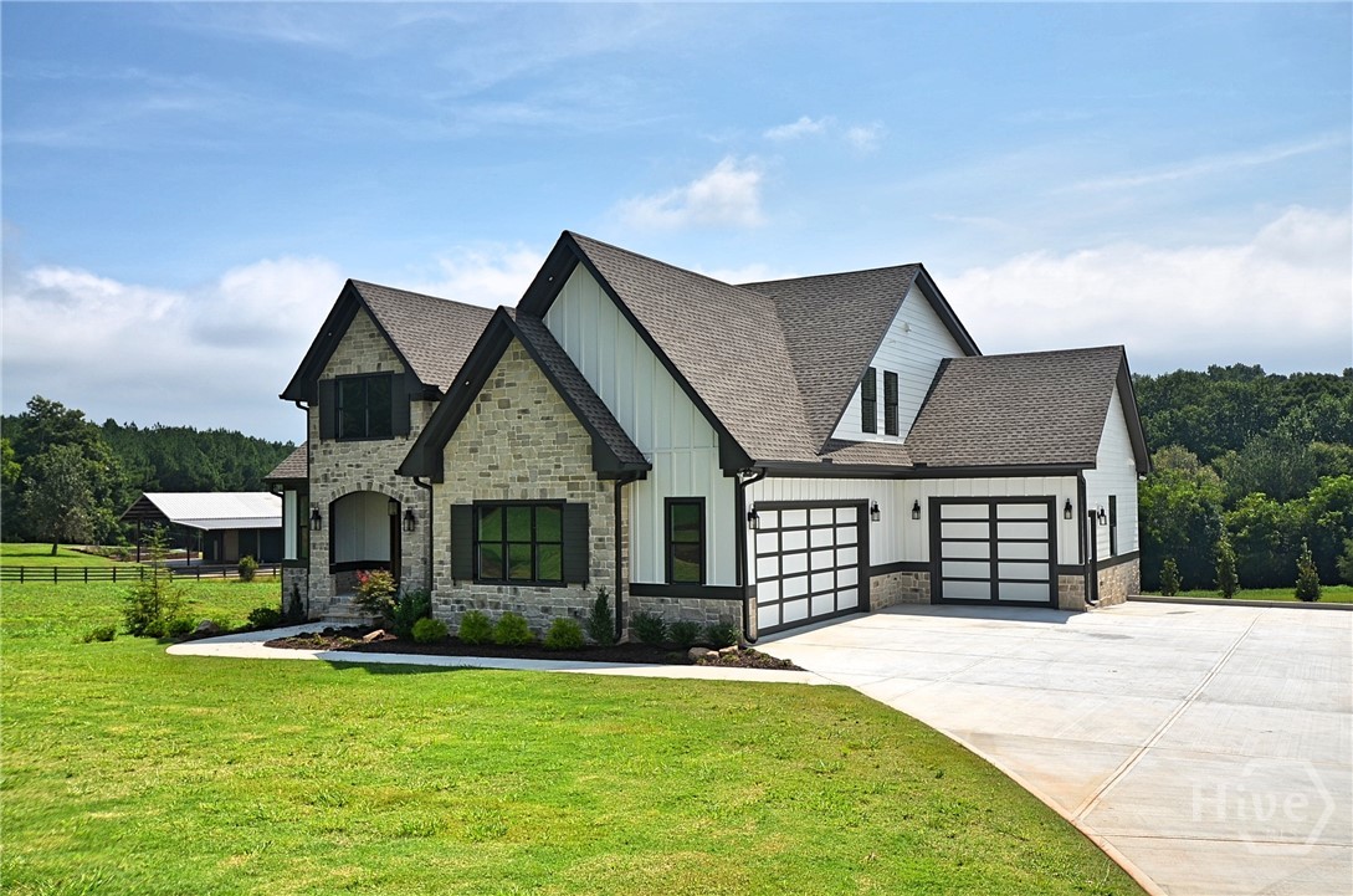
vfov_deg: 43.4
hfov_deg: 62.0
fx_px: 1125
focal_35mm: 30
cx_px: 676
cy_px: 448
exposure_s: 1/320
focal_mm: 20
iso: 100
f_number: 9
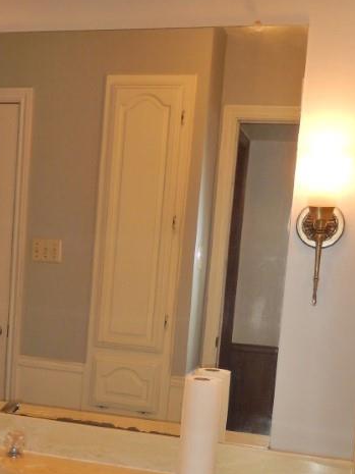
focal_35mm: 55
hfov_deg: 26.2
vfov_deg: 34.4
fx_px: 752
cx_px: 81
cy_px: 337
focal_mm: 4.5
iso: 200
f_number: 3.4
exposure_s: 1/30
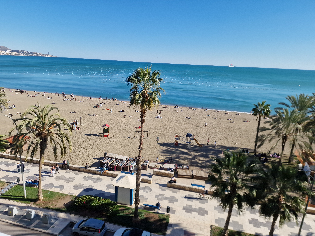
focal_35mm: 23
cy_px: 118
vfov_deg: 58.9
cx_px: 158
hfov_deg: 73.9
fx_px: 209
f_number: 1.8
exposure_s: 1/1400
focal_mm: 6.4
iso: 50
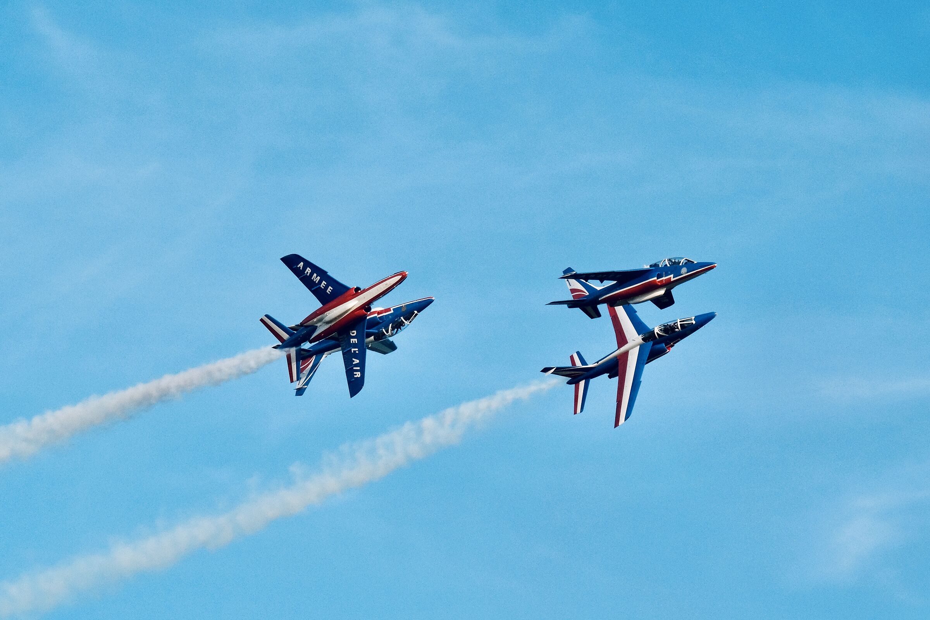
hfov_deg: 9.7
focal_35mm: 212
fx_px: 5476
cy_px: 310
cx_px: 465
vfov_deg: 6.5
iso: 800
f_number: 10
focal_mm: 141.3
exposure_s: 1/680
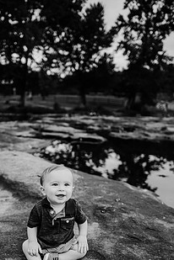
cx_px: 58
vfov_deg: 52.9
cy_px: 182
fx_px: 254
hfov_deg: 37.5
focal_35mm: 35
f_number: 2
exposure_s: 1/500
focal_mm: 24
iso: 320
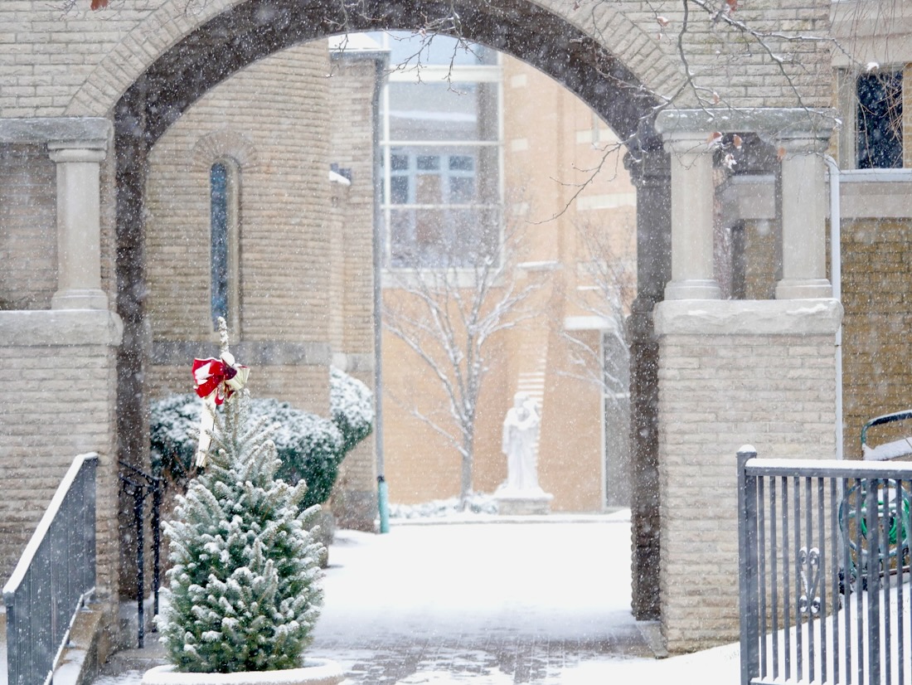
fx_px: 5272
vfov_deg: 7.4
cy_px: 342
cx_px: 456
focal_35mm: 200
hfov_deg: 9.9
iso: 800
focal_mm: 100
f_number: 4
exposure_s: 1/250
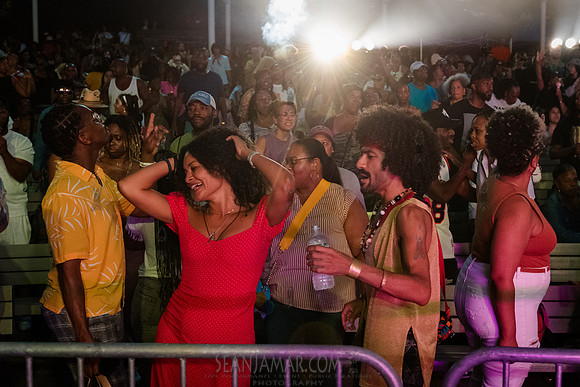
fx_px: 761
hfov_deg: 41.7
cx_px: 321
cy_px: 225
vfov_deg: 28.5
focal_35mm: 47
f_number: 3.2
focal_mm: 35
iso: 5000
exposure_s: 1/160
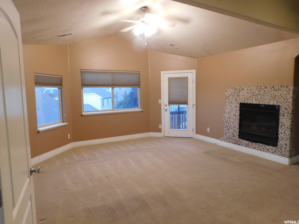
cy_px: 112
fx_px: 199
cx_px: 150
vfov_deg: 58.9
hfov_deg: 73.9
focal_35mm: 23
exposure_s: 1/10
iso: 400
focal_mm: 4
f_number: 3
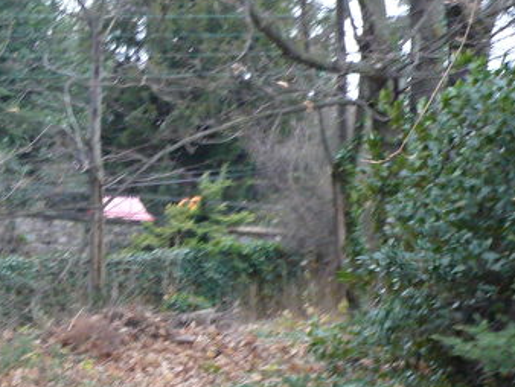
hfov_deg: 17.5
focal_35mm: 106
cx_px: -133
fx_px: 1578
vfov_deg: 13.8
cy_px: 369
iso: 160
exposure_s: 1/30
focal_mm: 5.8
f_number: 2.8
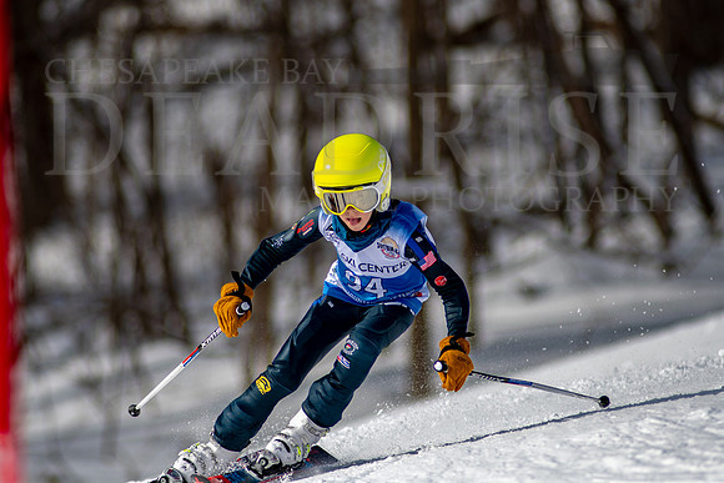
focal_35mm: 497
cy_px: 216
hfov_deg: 4.1
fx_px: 10007
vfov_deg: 2.8
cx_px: 360
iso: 100
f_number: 2.8
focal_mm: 300
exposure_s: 1/6400
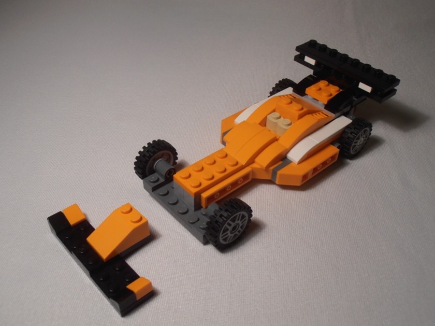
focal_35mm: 37
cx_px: 218
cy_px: 163
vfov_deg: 38.7
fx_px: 465
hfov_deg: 50.1
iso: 80
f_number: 3.9
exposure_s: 1/40
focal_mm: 6.61
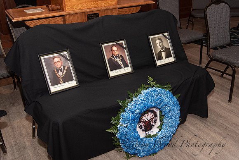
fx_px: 252
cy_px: 80
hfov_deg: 50.7
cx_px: 120
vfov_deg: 35.1
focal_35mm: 38
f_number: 4
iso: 800
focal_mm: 38
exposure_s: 1/200
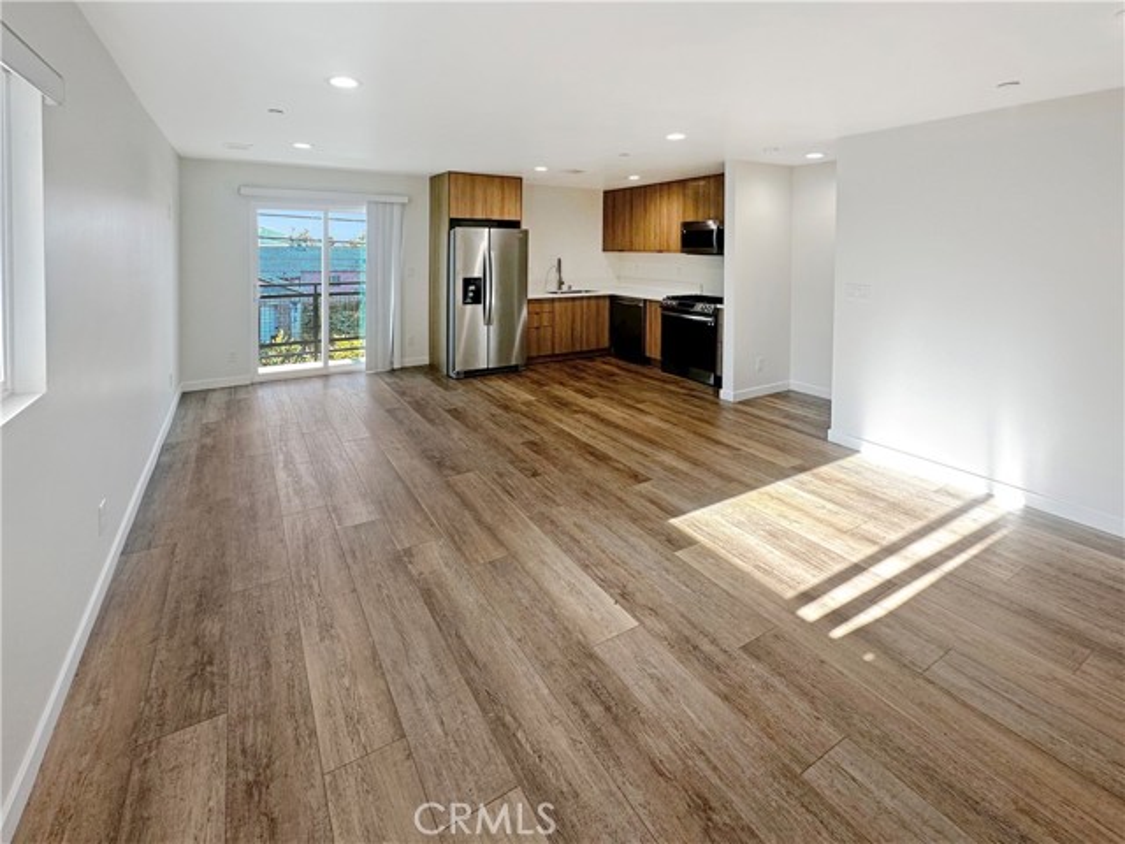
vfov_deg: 85.7
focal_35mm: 14
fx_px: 455
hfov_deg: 102.1
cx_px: 562
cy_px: 422
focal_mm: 2.22
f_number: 2.2
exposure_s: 1/120
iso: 100
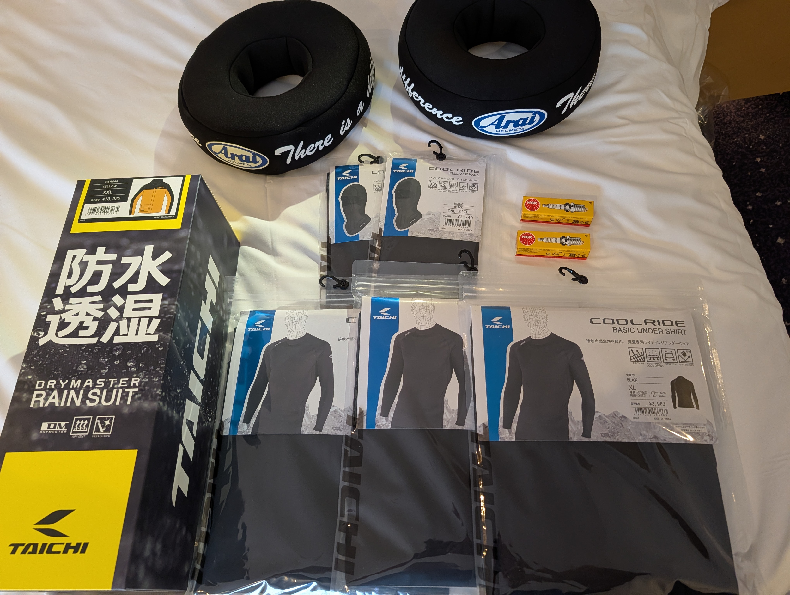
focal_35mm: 24
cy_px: 298
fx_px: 548
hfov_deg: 71.5
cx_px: 395
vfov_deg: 56.9
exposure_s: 1/100
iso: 739
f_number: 1.68
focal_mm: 6.9
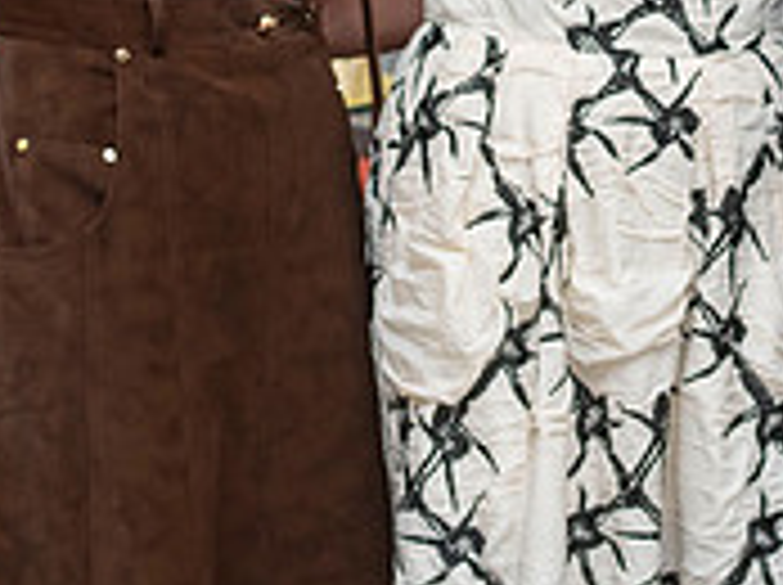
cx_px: 752
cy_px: -267
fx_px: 4314
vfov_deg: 7.6
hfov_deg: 10.3
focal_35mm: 191
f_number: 4
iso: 1250
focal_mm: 58
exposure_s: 1/125
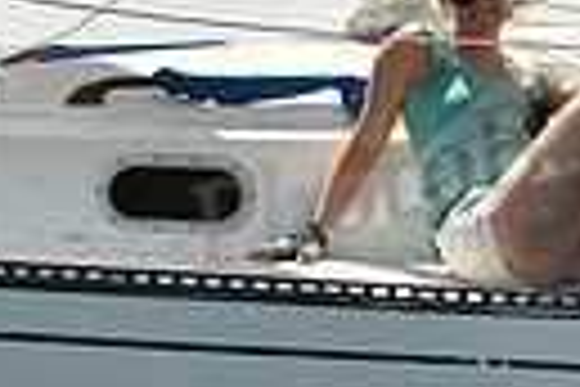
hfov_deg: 6.4
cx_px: 1061
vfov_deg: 4.4
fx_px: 5058
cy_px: 326
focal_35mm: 314
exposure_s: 1/1250
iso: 320
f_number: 7.1
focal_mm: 70
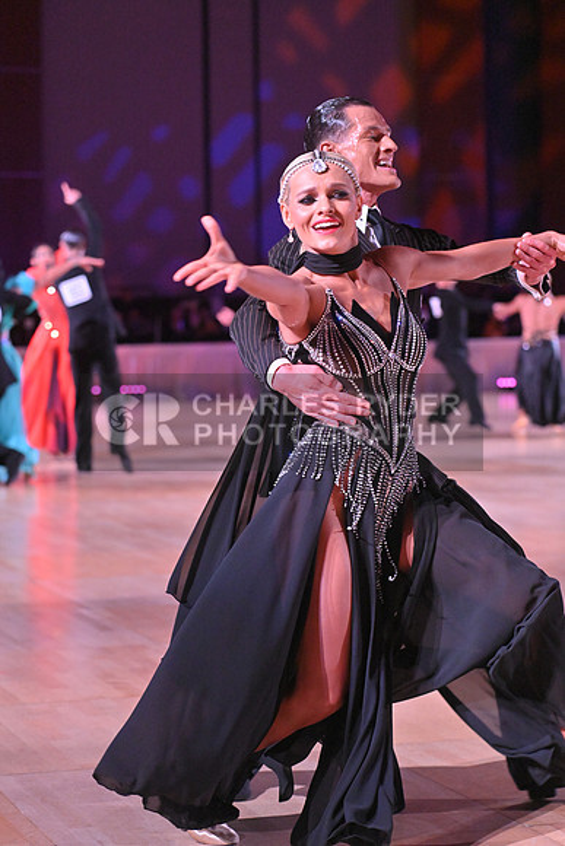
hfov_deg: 14.9
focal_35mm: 92
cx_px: 282
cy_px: 423
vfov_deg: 22.1
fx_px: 2164
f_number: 4
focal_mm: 92
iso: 4000
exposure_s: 1/400
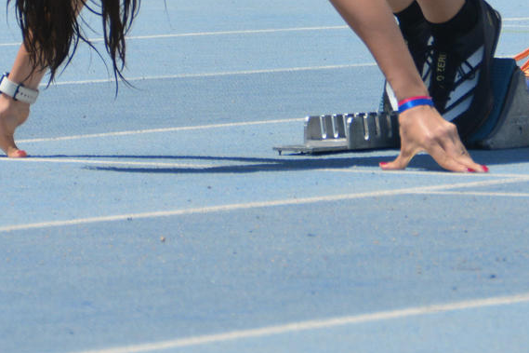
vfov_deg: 2.8
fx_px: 7301
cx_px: 140
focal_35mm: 497
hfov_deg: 4.1
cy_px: -185
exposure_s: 1/2000
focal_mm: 92
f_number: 7.1
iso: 400
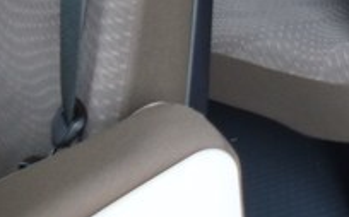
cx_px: 541
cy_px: -166
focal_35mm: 80
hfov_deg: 21.3
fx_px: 760
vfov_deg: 14.4
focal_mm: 4.3
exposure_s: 1/60
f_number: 2.8
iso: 160
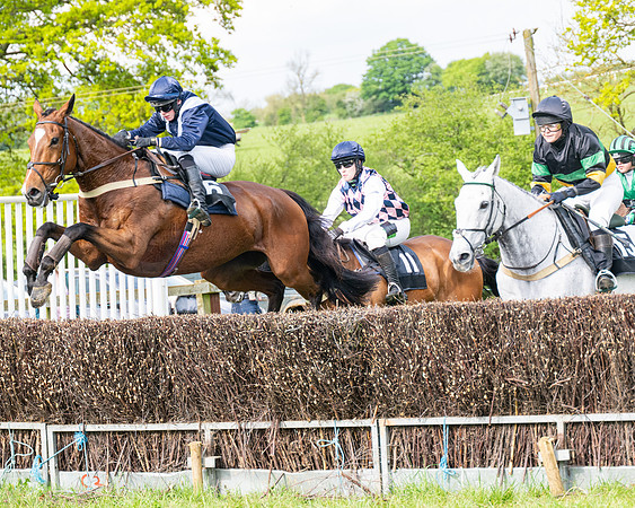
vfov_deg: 9.3
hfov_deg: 11.6
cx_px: 381
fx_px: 3112
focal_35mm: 166
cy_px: 254
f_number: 4
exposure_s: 1/1250
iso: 400
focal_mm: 98
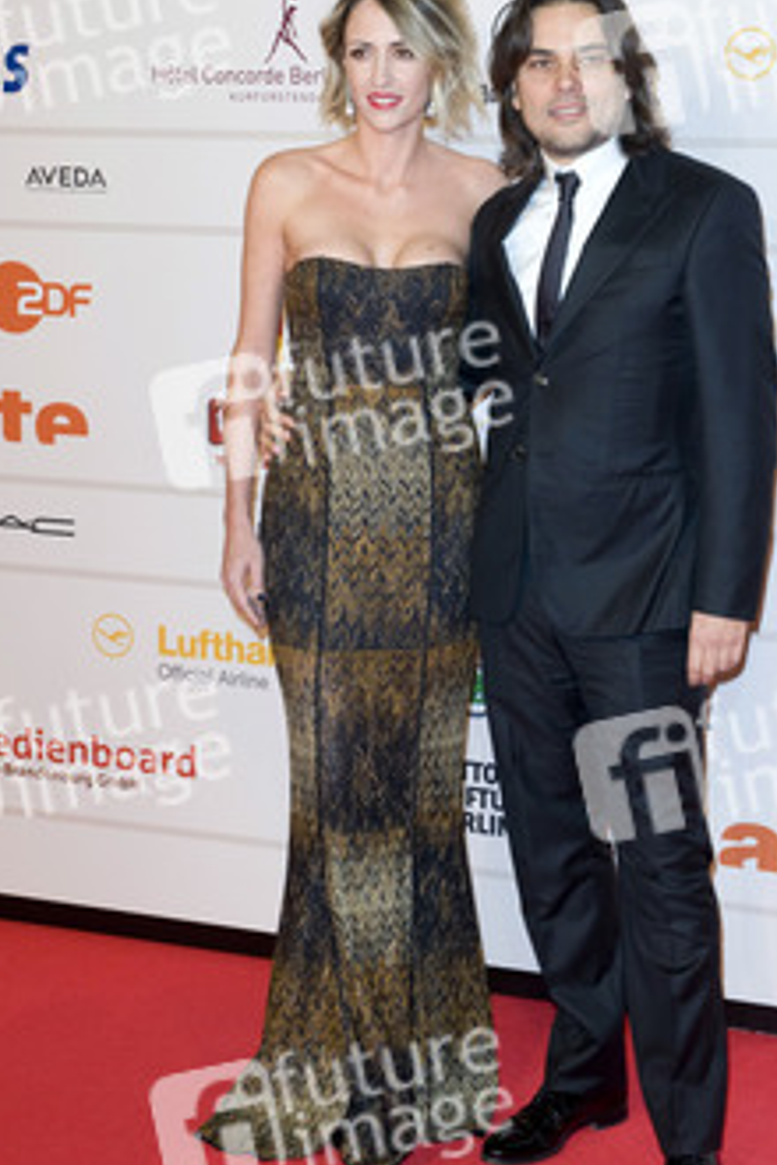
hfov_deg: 21.6
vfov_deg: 31.9
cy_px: 582
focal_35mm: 63
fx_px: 2039
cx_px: 436
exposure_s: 1/250
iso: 800
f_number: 5.6
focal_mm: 52
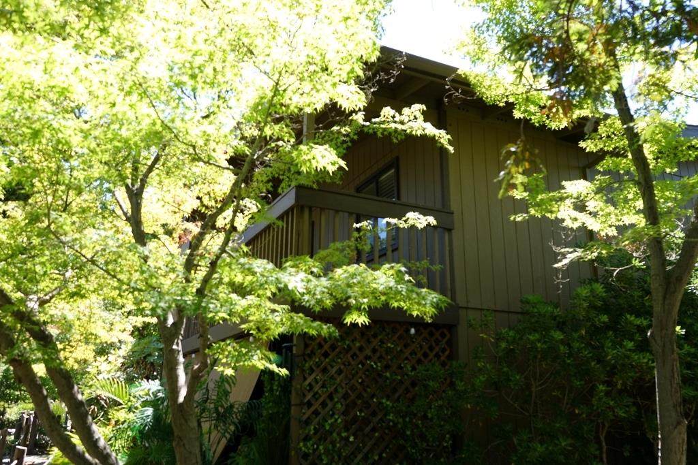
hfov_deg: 67.4
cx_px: 349
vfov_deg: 47.9
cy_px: 232
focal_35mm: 27
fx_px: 524
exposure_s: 1/250
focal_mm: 9.99
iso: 100
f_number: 2.8
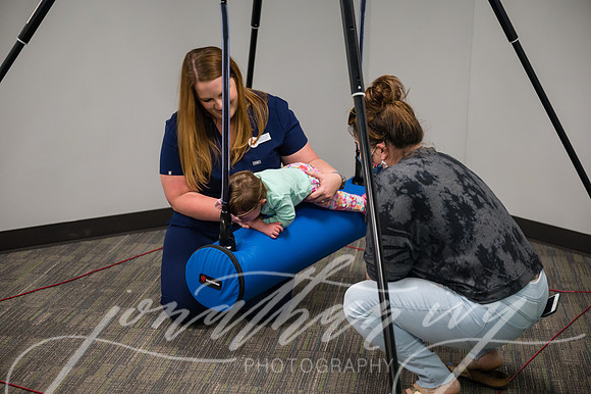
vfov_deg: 21.2
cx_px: 296
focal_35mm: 64
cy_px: 197
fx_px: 1050
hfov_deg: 31.4
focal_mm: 64
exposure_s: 1/320
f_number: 2.8
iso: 2000
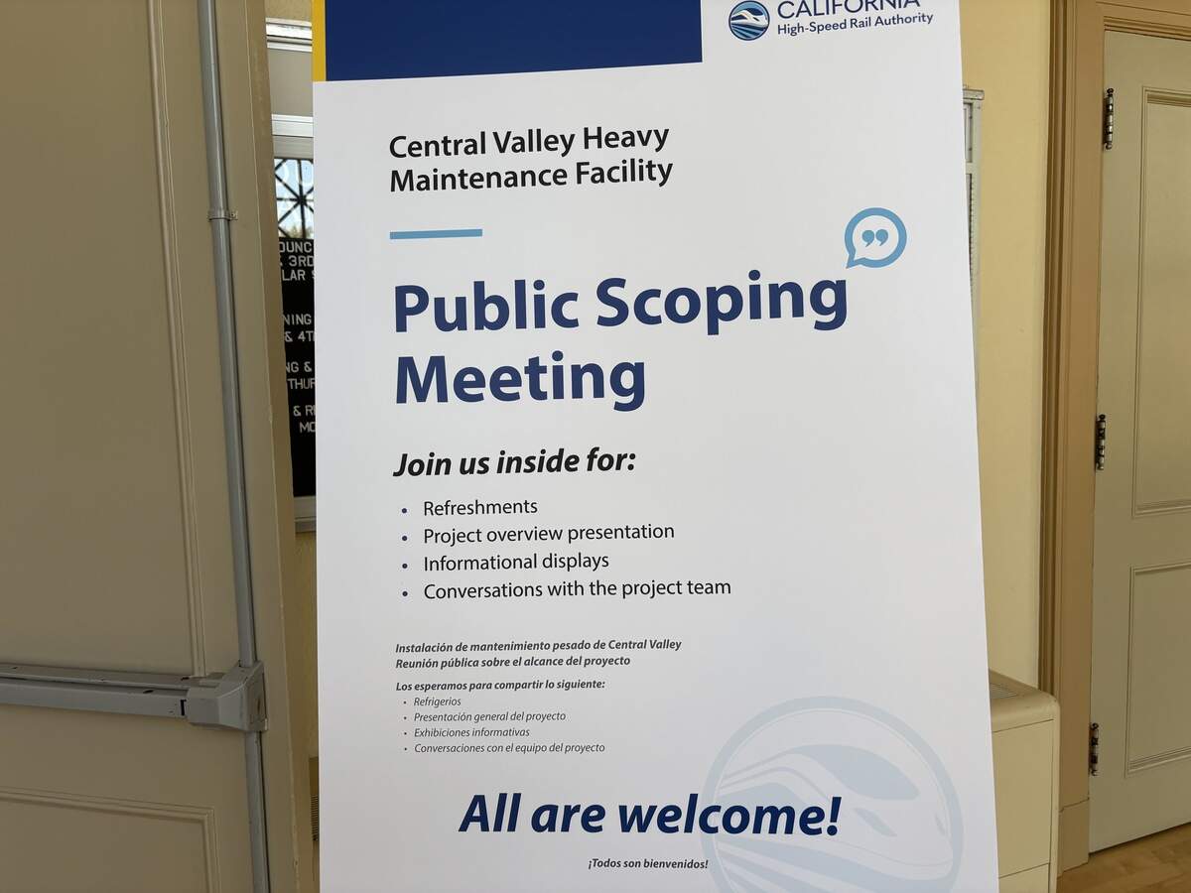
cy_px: 446
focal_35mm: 26
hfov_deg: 67.3
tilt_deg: -6.0
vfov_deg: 53.1
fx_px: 895
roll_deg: +0.7
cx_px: 596
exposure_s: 1/129
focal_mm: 5.96
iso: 32
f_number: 1.6
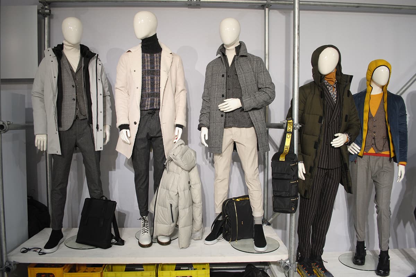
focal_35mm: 27
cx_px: 208
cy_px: 138
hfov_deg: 67.4
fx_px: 312
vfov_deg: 47.9
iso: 400
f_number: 3.5
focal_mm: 18
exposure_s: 1/80
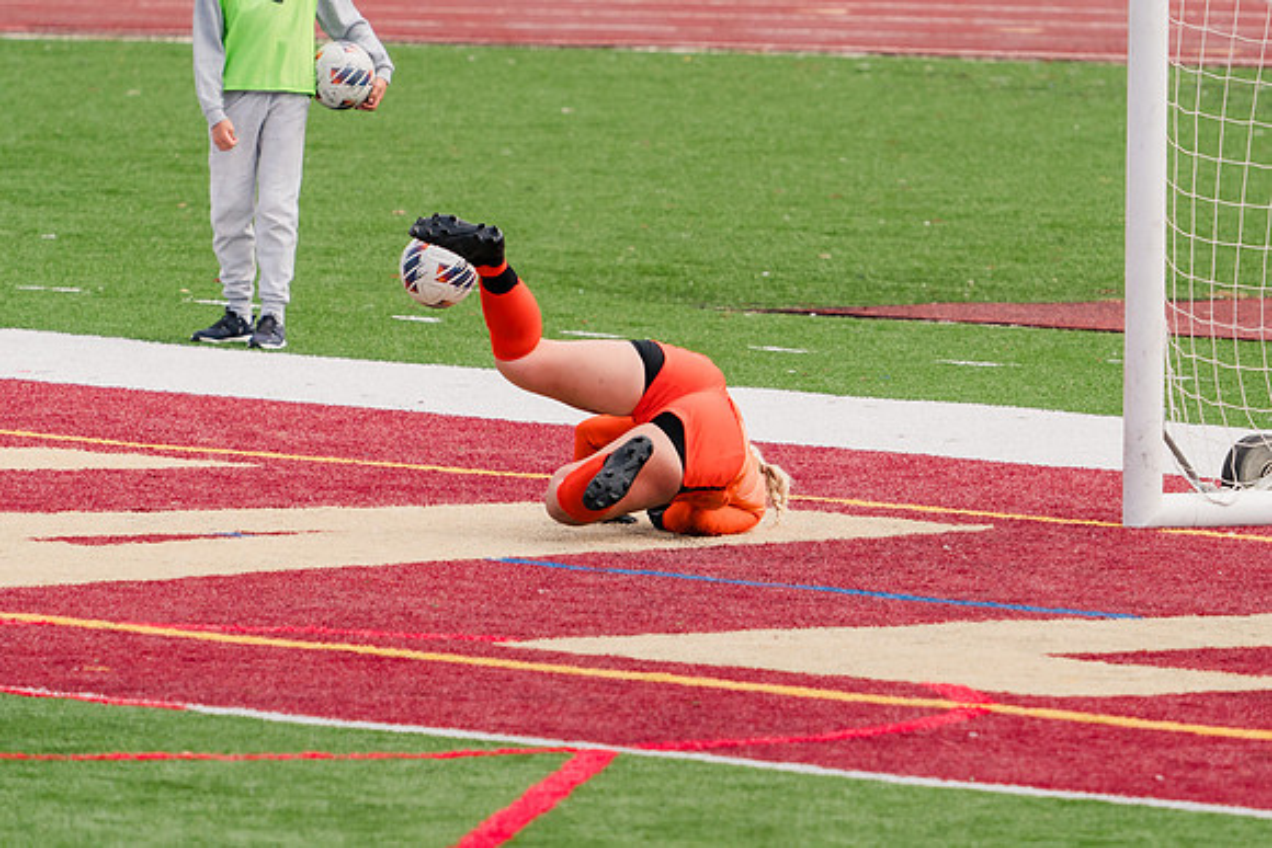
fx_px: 25938
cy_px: 429
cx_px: 746
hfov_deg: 2.8
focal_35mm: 734
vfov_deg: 1.9
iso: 640
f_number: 6.3
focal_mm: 489
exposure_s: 1/1600
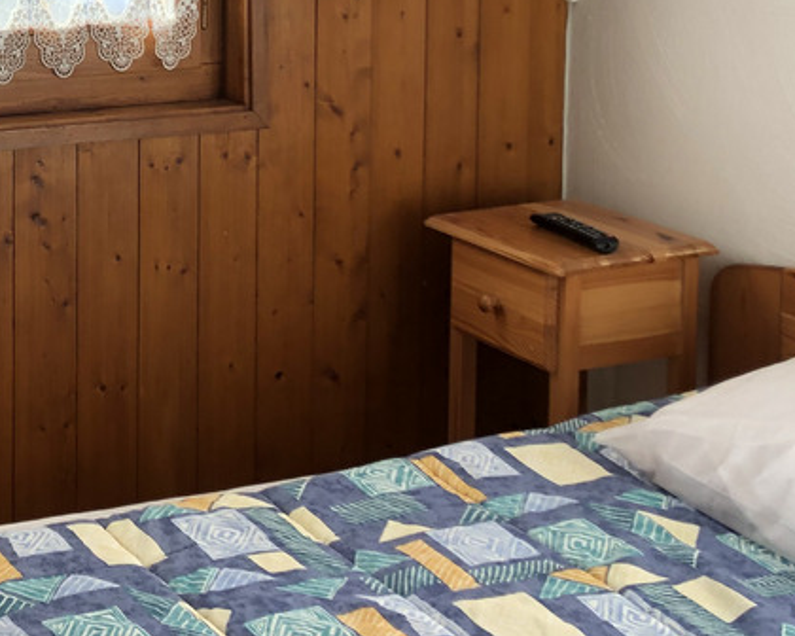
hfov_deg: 22.8
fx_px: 1835
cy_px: -144
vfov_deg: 18.5
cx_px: -119
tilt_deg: -3.7
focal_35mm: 78
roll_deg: +0.6
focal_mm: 4
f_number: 1.8
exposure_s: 1/126
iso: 20
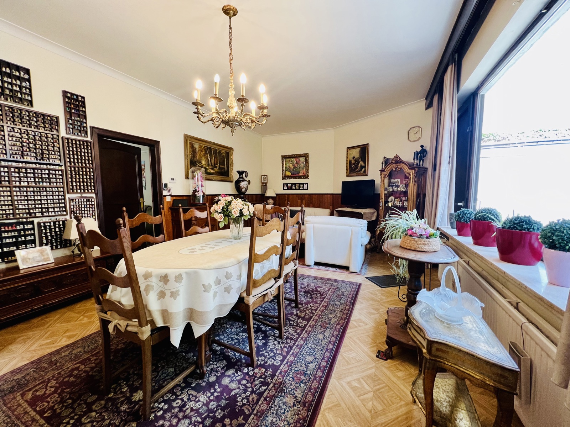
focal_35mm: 13
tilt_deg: -4.0
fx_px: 214
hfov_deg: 106.2
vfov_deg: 89.9
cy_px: 214
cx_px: 285
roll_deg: +1.5
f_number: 1.8
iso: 125
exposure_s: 1/50
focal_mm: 1.57
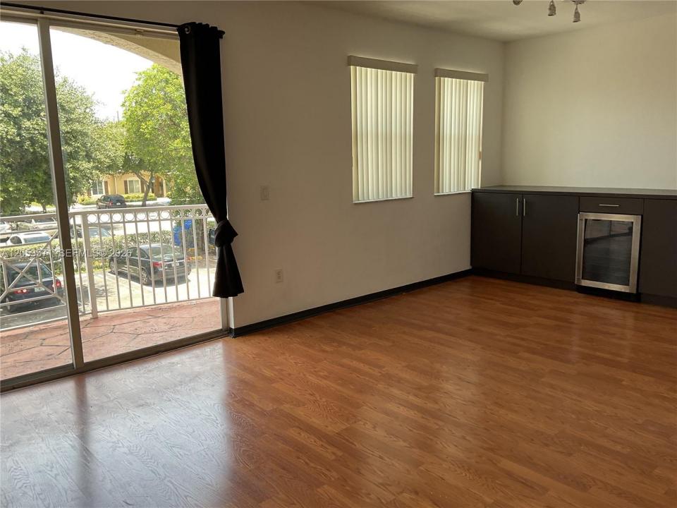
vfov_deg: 48.2
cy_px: 254
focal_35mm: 29
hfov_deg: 61.7
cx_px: 338
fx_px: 567
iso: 20
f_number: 1.8
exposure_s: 1/120
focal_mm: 3
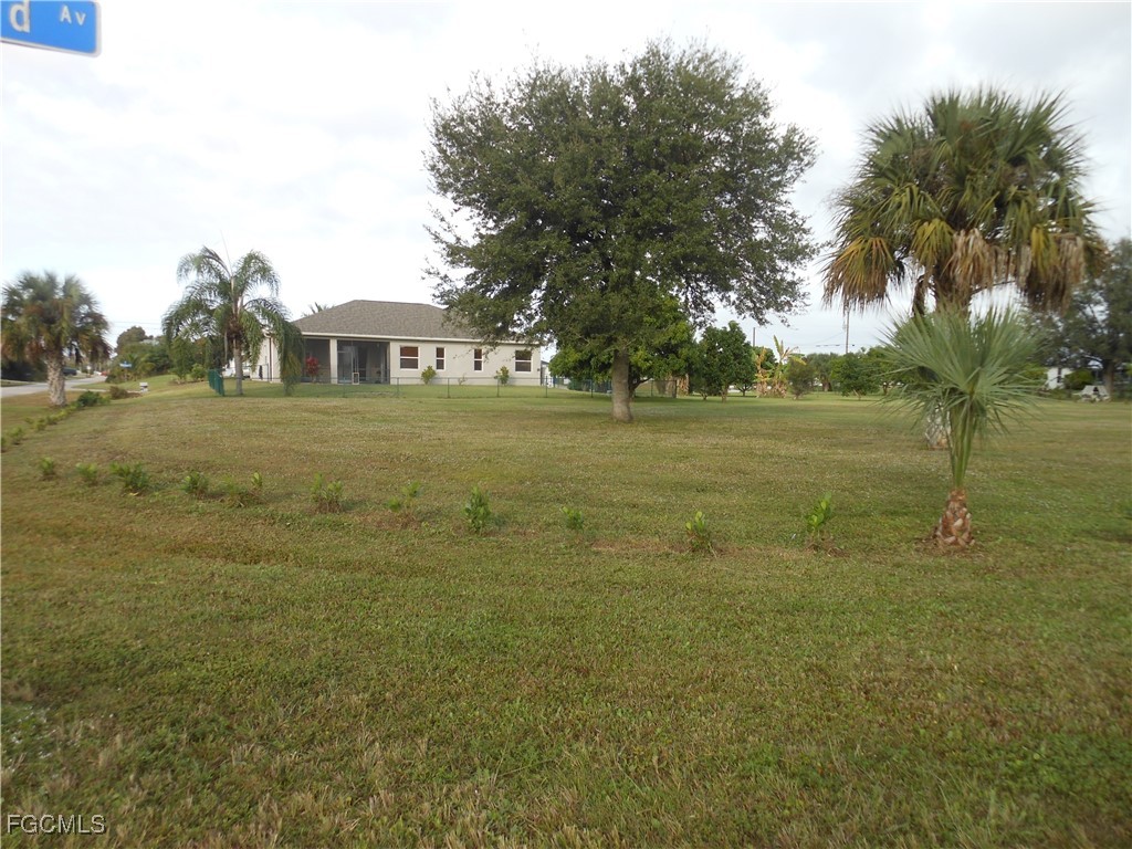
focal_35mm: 25
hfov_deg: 69.4
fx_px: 818
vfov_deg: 54.9
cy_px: 424
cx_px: 566
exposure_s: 1/320
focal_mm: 4.5
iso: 80
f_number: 3.2
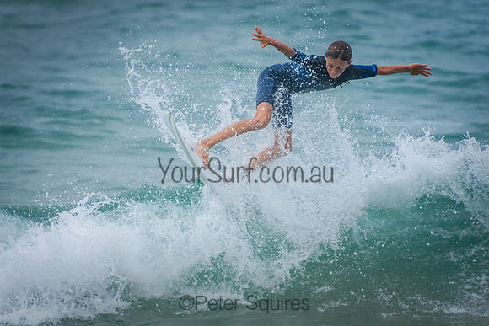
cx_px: 244
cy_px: 163
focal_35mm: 600
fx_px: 8152
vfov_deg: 2.3
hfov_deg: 3.4
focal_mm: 400
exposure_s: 1/2000
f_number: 5.6
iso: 640
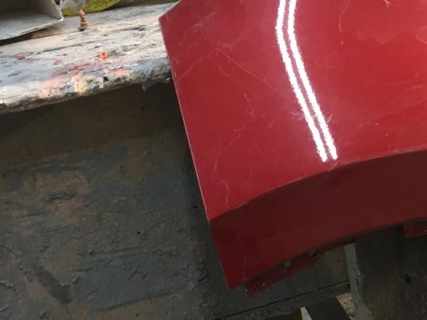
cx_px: 411
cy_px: 203
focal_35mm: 68
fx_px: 838
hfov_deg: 27.2
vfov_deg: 21.5
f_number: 2.2
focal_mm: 4.15
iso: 100
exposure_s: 1/30
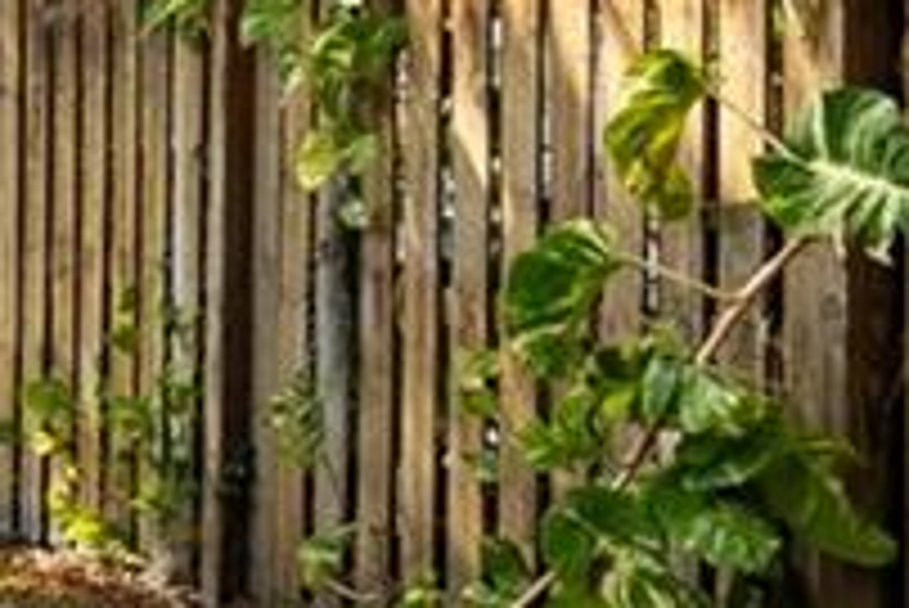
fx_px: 3209
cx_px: -1305
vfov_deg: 10.8
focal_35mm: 127
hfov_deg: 12.5
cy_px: 63
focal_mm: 16
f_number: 8
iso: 100
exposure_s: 1/6
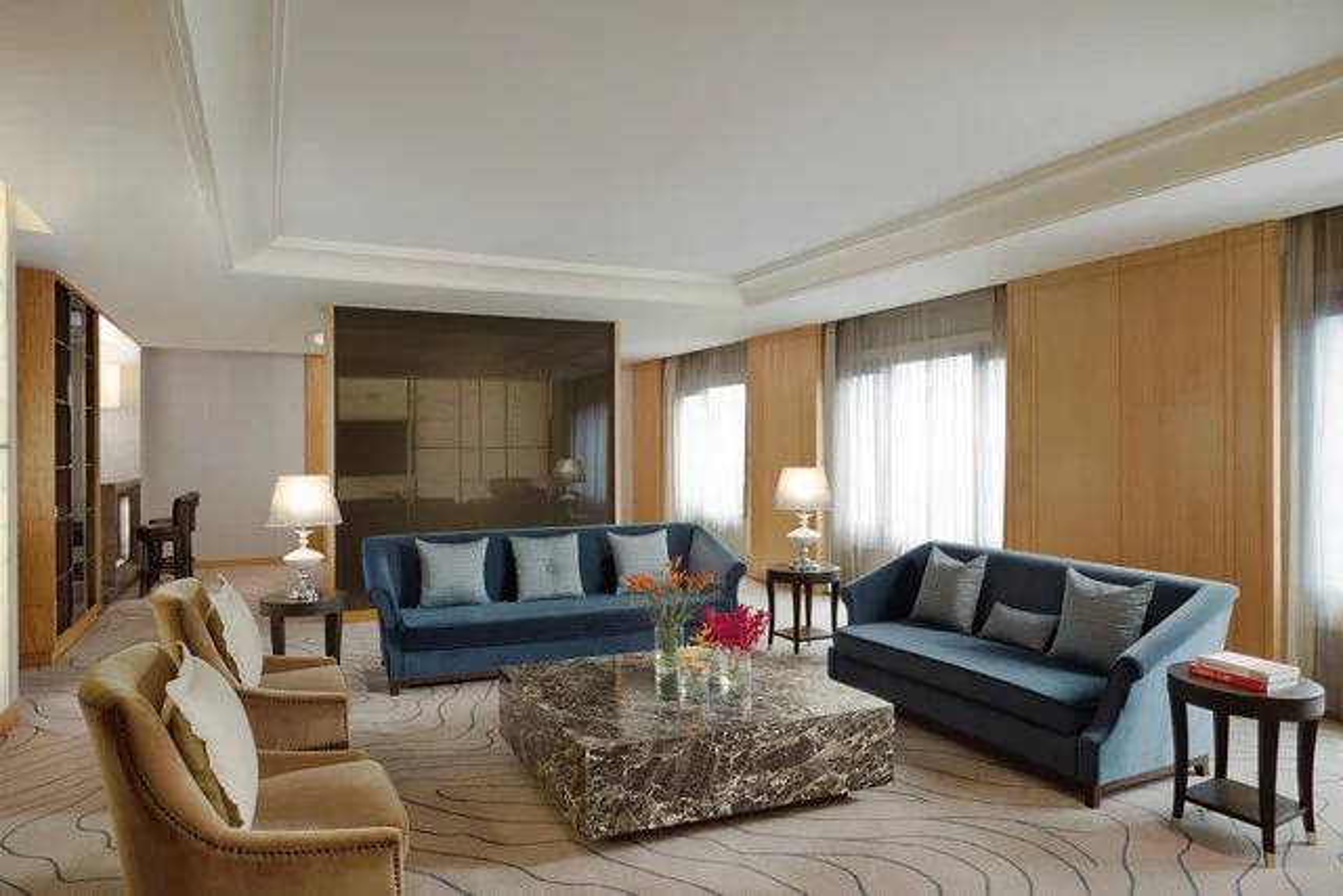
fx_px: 784
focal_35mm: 21
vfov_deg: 59.5
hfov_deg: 81.2
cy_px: 448
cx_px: 672
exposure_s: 1/2
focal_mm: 21
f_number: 8
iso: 100
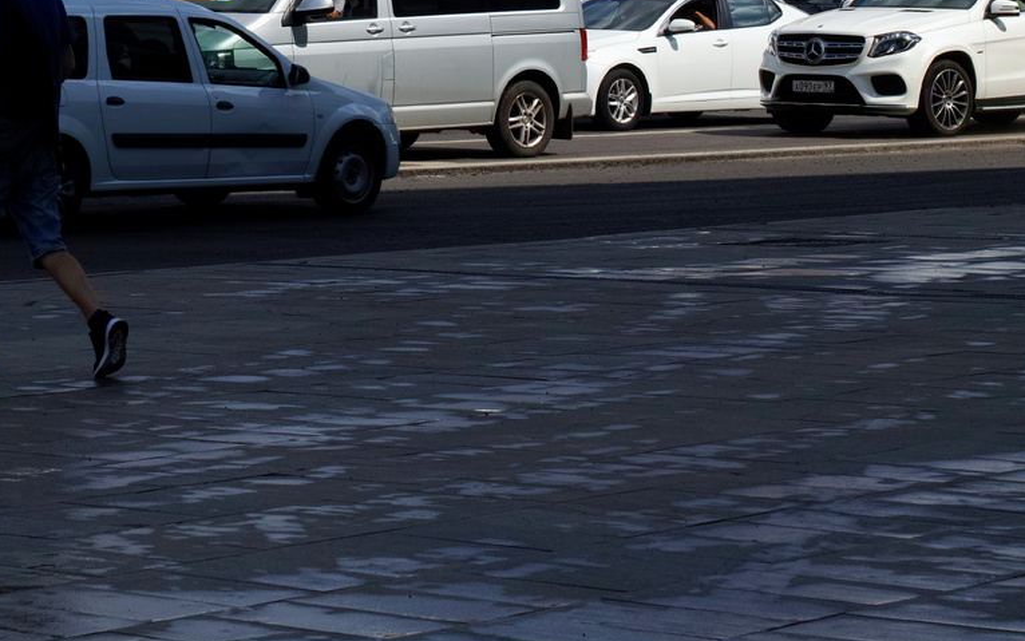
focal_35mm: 158
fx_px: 4414
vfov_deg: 8.3
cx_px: 294
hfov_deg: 13.2
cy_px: -20
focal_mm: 50
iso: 100
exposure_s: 1/500
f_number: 8
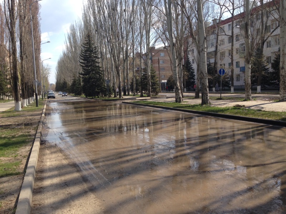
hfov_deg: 55.4
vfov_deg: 42.9
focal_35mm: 33
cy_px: 107
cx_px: 143
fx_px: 273
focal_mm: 4.12
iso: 50
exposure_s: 1/951
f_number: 2.4
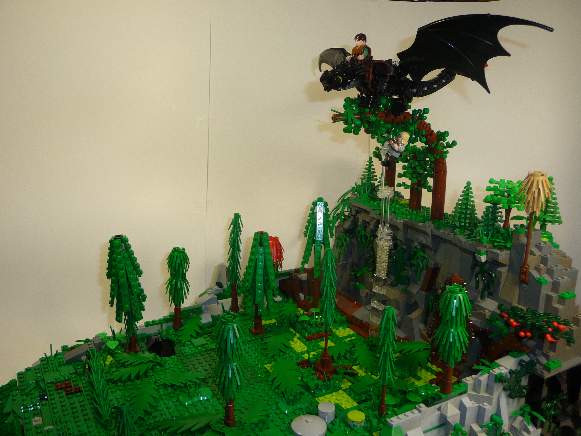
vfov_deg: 44.2
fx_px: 537
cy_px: 218
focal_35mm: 32
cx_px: 290
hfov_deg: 56.8
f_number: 3.5
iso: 100
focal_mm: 5.3
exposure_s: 1/30
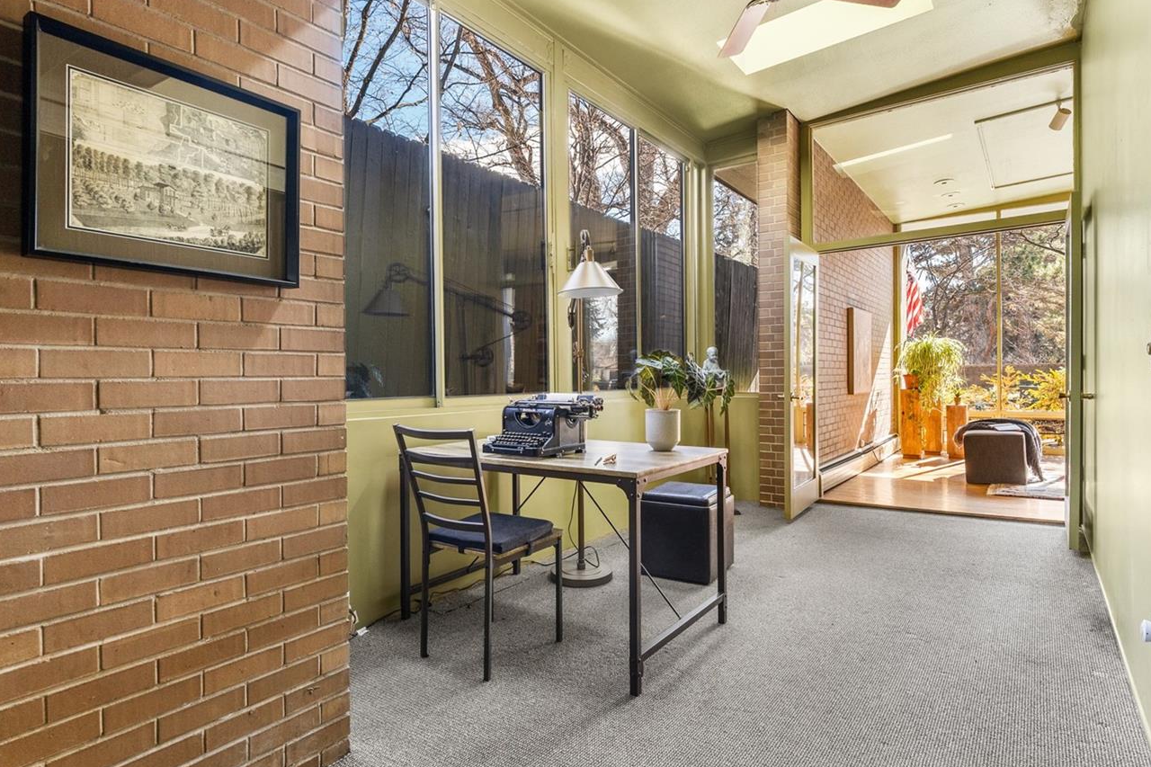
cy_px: 386
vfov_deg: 60.4
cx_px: 573
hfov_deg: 82.2
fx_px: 659
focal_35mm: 21
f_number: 8
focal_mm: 16.5
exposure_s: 1/8
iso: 400
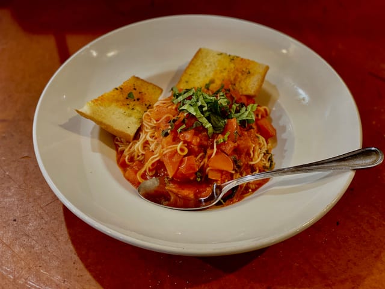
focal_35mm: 52
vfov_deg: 28.0
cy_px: 144
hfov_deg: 36.8
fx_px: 578
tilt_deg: -47.8
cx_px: 192
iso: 250
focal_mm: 6
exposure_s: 1/40
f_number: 2
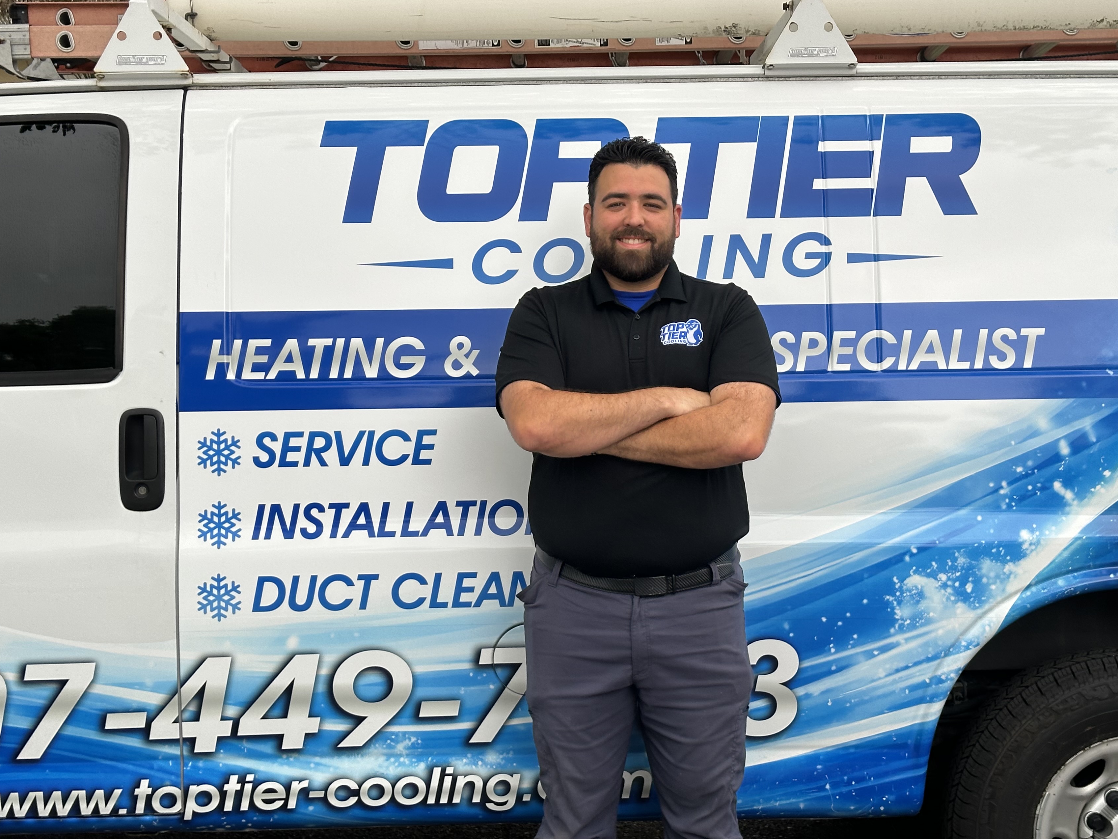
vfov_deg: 25.7
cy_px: 433
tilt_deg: -4.8
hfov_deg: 33.8
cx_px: 581
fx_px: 1841
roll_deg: -0.1
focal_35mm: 57
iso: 64
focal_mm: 6.86
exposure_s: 1/1199
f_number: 1.78
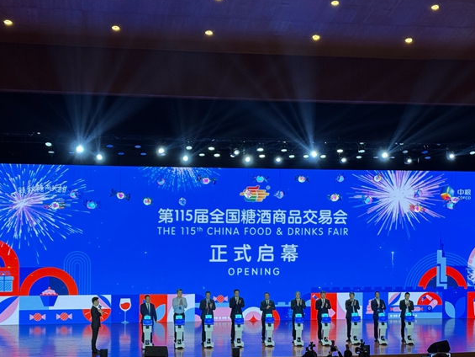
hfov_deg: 28.5
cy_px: 214
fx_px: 933
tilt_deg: -2.3
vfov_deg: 21.6
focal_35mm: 68
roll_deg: -0.9
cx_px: 262
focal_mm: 6.76
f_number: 1.78
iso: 100
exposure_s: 1/111
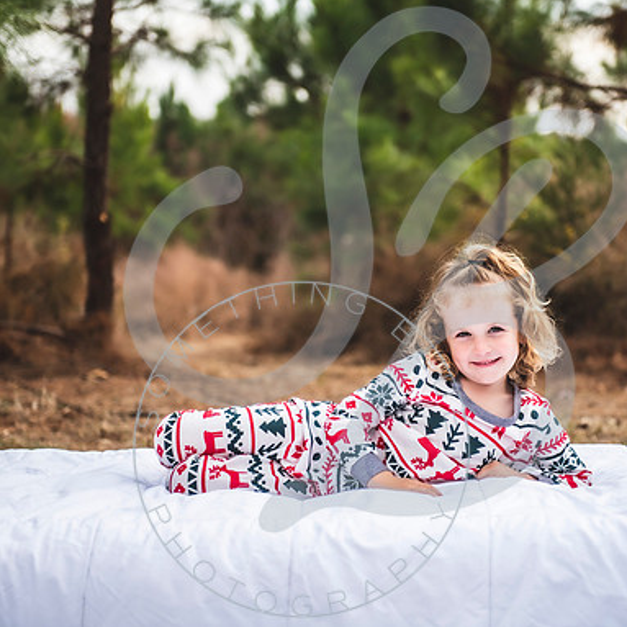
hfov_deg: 19.3
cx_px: 383
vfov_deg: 19.3
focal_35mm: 90
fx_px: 1844
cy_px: 312
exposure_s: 1/500
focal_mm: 70
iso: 100
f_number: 2.8
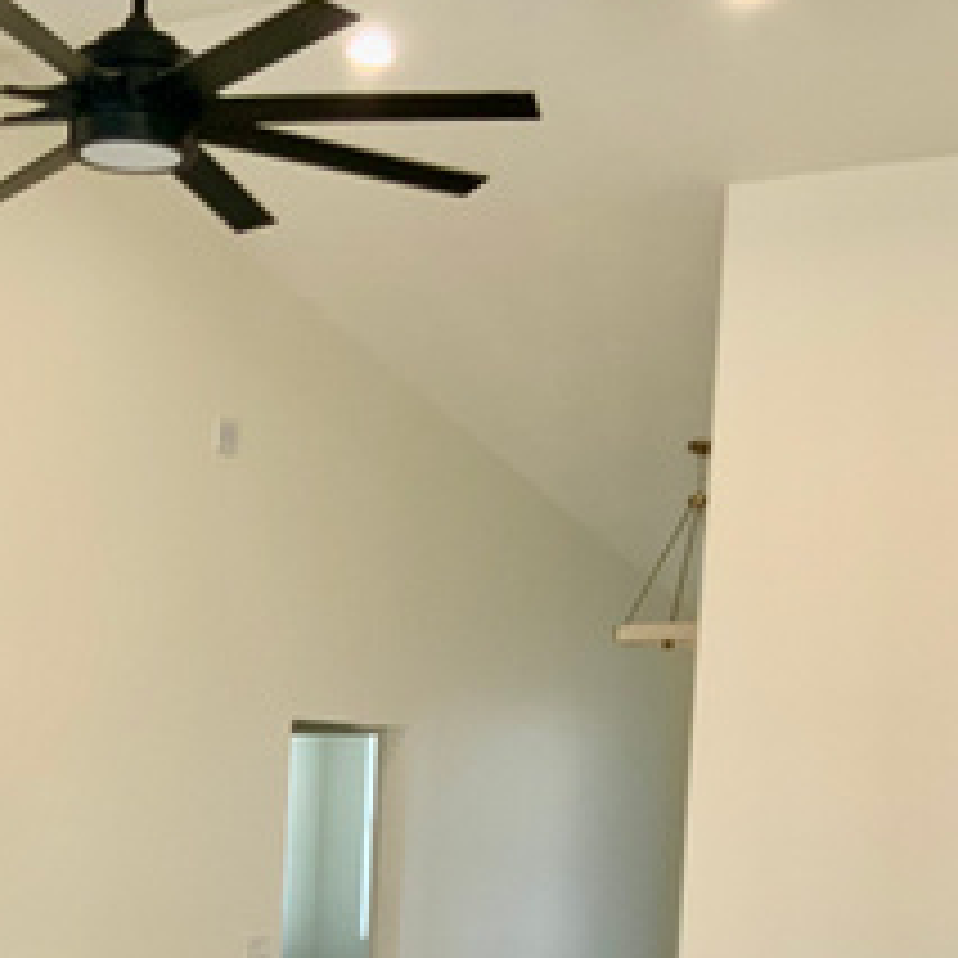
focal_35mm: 77
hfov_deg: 22.0
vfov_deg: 21.5
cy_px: 1012
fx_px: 2411
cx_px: 117
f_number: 1.8
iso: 50
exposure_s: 1/120
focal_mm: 3
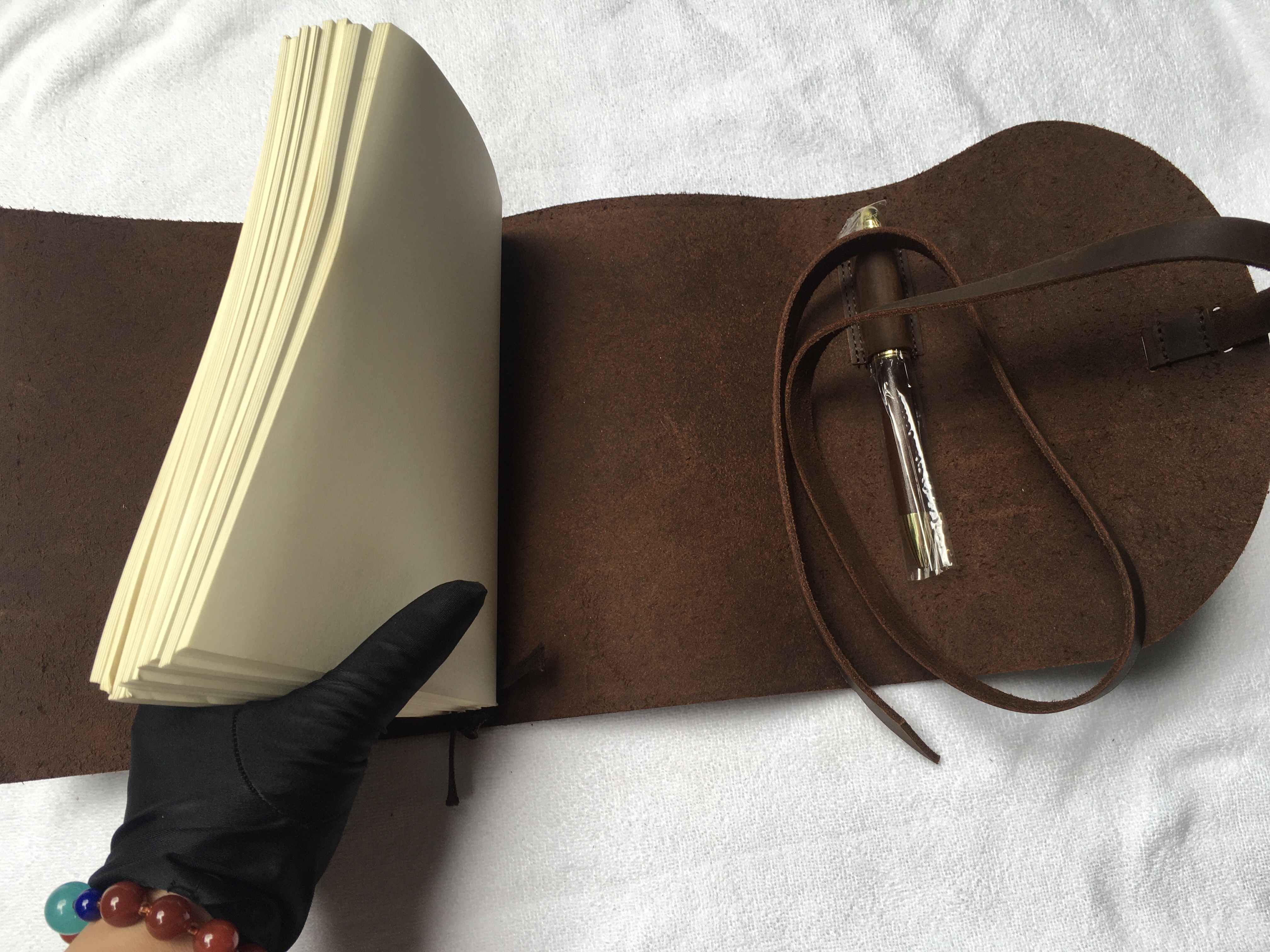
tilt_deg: -77.5
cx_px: 635
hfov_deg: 61.7
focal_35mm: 29
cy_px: 476
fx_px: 1064
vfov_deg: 48.2
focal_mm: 4.15
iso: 25
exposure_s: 1/163
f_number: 2.2
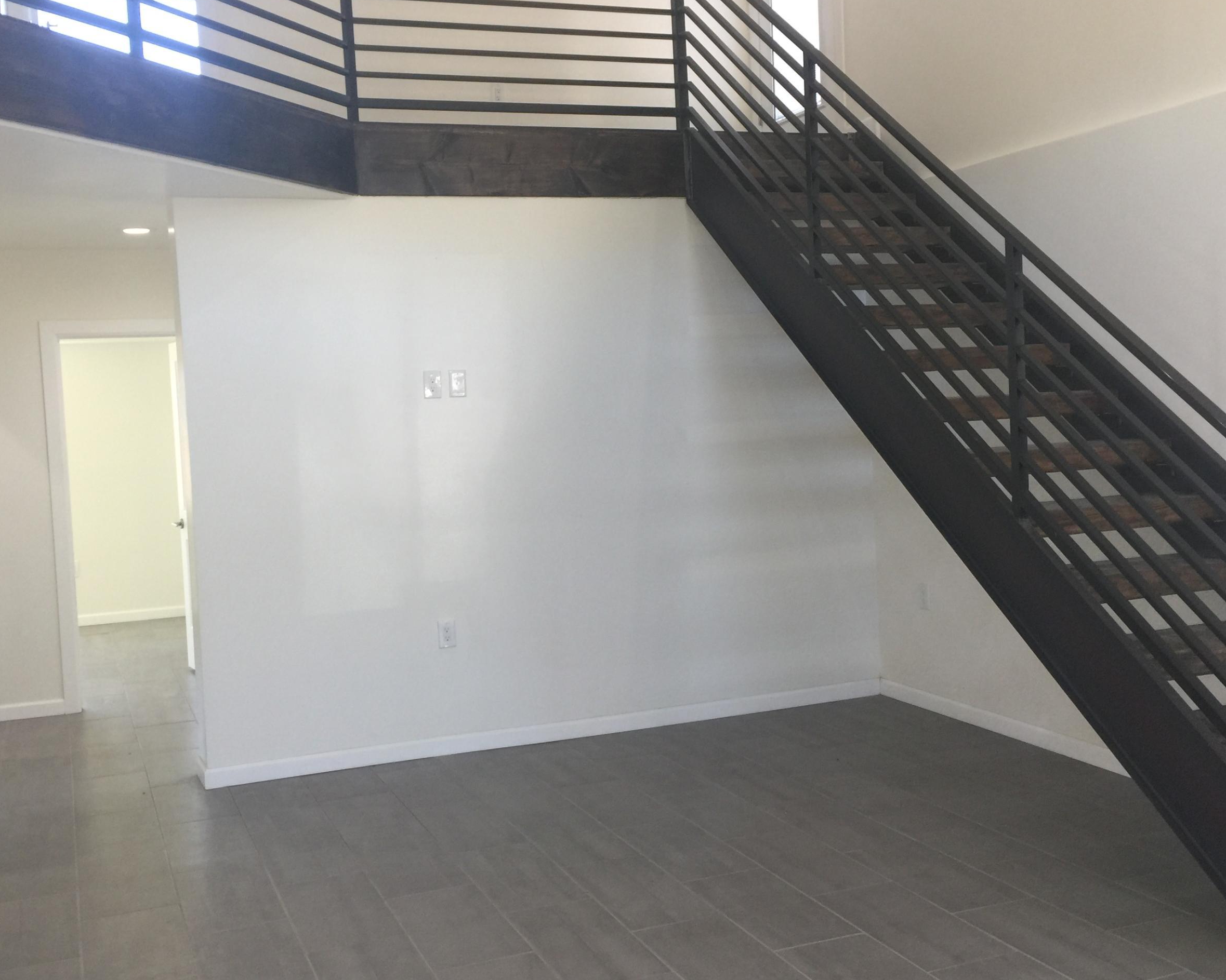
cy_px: 470
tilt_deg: -2.2
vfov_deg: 41.1
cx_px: 560
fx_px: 1306
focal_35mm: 36
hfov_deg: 50.2
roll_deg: +1.9
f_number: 2.2
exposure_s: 1/30
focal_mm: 4.15
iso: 32
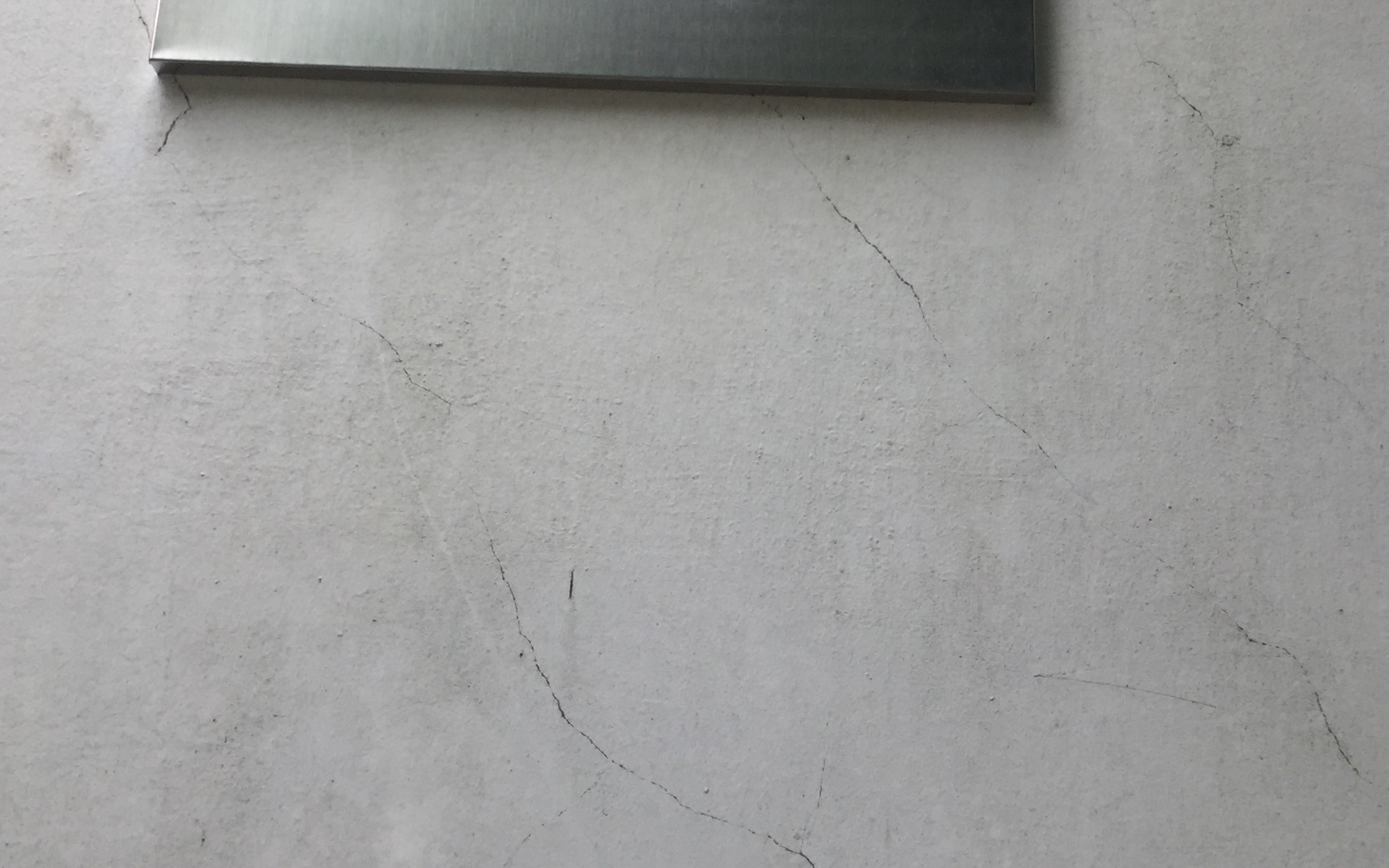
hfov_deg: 40.3
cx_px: 692
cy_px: 152
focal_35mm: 50
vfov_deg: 25.3
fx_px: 1893
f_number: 2.2
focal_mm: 4.15
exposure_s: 1/439
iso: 32
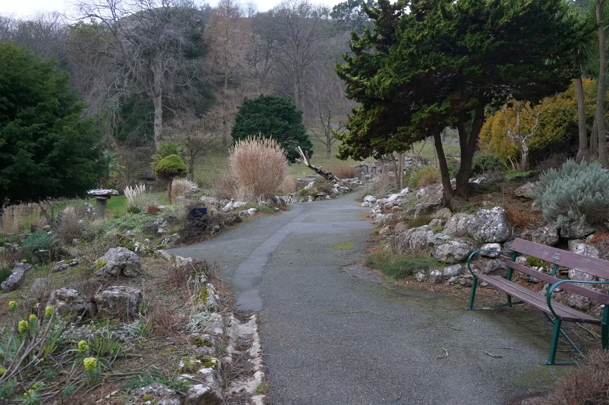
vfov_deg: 43.5
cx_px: 304
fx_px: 507
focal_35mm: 30
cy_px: 202
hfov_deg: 62.0
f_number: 4
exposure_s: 1/160
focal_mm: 20
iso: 1000
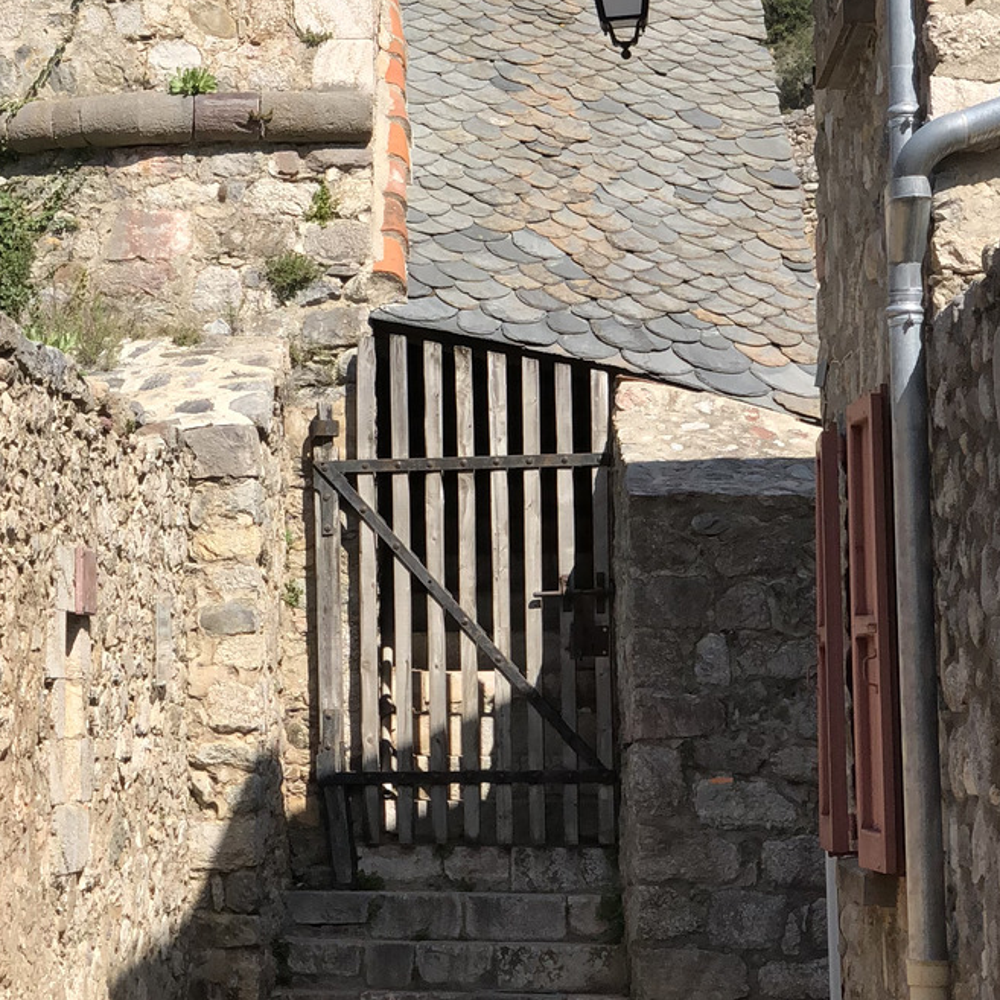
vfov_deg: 15.5
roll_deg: +0.9
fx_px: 3661
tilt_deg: +7.2
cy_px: 307
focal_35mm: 112
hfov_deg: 15.4
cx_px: 104
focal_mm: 6
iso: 16
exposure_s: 1/873
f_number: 2.4
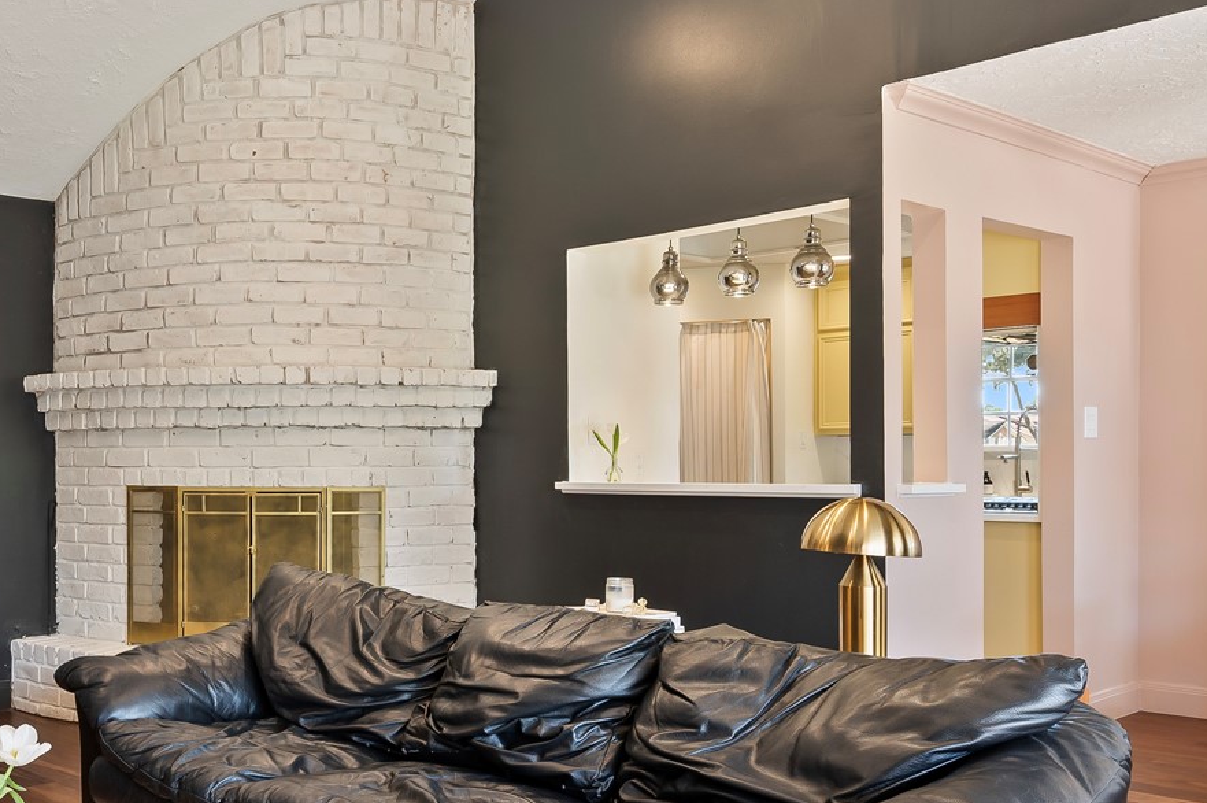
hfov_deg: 49.4
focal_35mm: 37
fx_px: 1240
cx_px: 271
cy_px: 481
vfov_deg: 35.8
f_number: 6.3
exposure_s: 1/2
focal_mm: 15
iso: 125
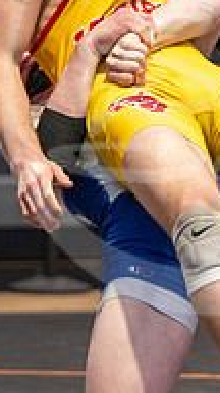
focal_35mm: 416
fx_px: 4331
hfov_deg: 2.9
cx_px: 170
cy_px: 73
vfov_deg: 5.2
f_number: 2.8
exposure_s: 1/1000
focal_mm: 110
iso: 3200
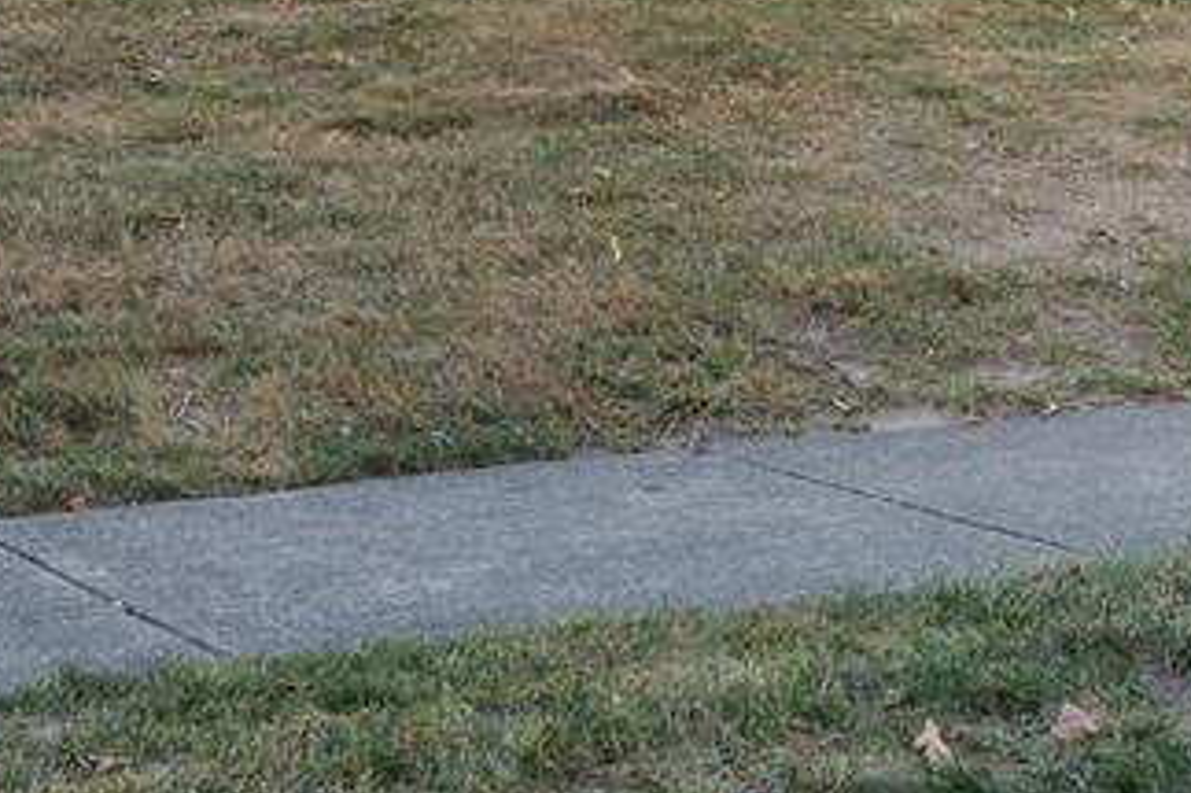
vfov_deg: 12.1
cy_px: -155
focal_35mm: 111
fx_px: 3670
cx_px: 830
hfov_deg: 18.4
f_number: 8
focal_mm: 35
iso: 100
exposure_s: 1/5
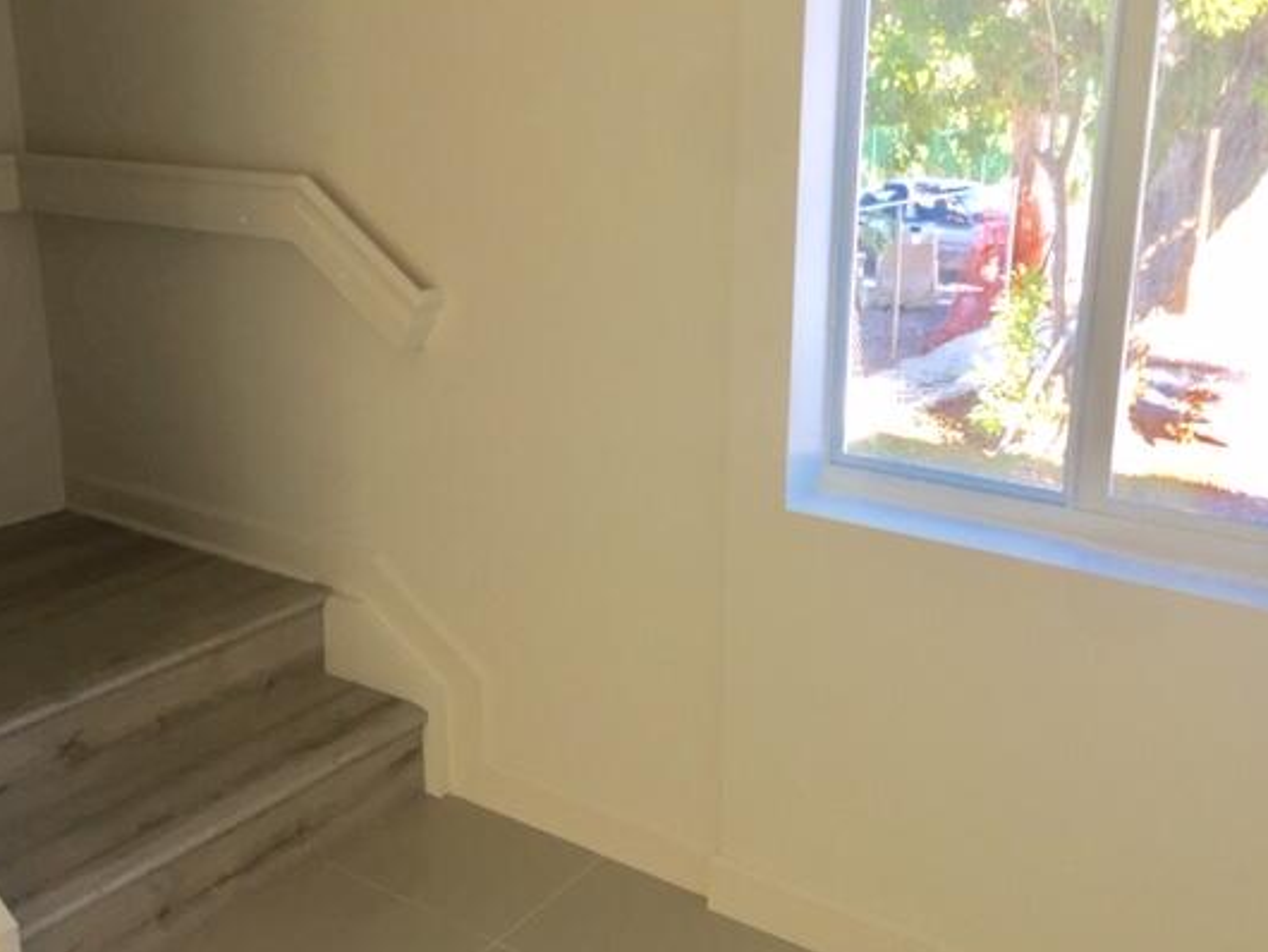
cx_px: 639
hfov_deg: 52.6
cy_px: 435
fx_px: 1283
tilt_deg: -14.3
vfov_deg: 40.7
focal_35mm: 35
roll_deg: -2.6
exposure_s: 1/60
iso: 40
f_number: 2.2
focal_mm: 4.15
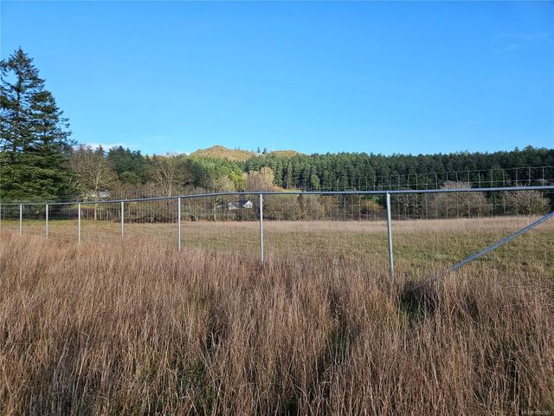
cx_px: 277
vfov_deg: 58.9
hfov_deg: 73.9
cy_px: 208
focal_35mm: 23
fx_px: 368
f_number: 1.8
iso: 40
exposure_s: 1/1343
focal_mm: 5.4
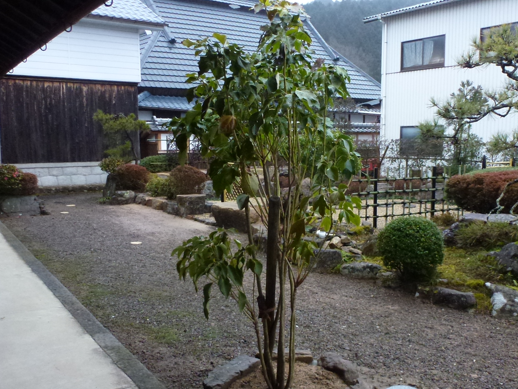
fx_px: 524
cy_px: 234
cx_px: 286
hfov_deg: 52.5
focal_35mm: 35
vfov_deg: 40.5
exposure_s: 1/20
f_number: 3.3
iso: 400
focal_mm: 4.3
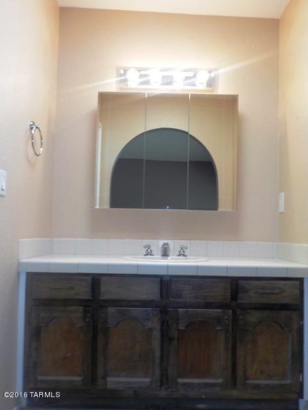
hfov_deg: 46.8
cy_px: 205
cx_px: 154
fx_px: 356
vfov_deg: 60.0
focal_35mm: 30
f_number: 3.3
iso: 125
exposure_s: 1/40
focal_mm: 4.1
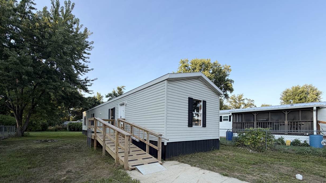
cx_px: 160
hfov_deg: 99.4
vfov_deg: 65.1
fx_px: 138
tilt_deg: +1.5
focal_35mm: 16
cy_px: 124
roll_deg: -0.7
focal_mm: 2.22
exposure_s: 1/502
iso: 64
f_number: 2.2
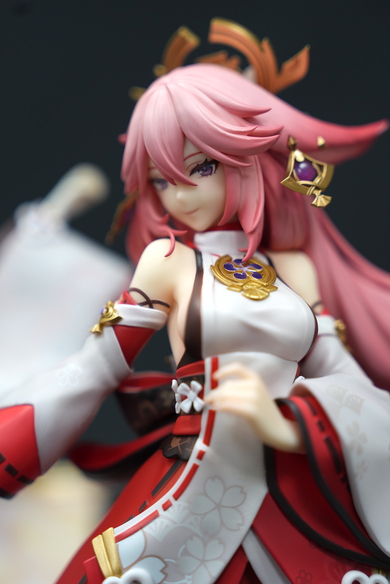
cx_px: 195
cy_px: 292
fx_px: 1137
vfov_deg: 28.8
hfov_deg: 19.5
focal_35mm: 70
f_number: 2.8
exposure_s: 1/60
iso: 200
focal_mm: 70
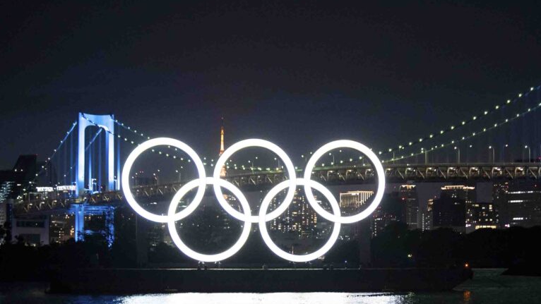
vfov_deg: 10.2
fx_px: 1707
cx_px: 350
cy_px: 225
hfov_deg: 18.0
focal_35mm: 119
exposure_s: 1/50
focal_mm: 85
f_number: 4
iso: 5000
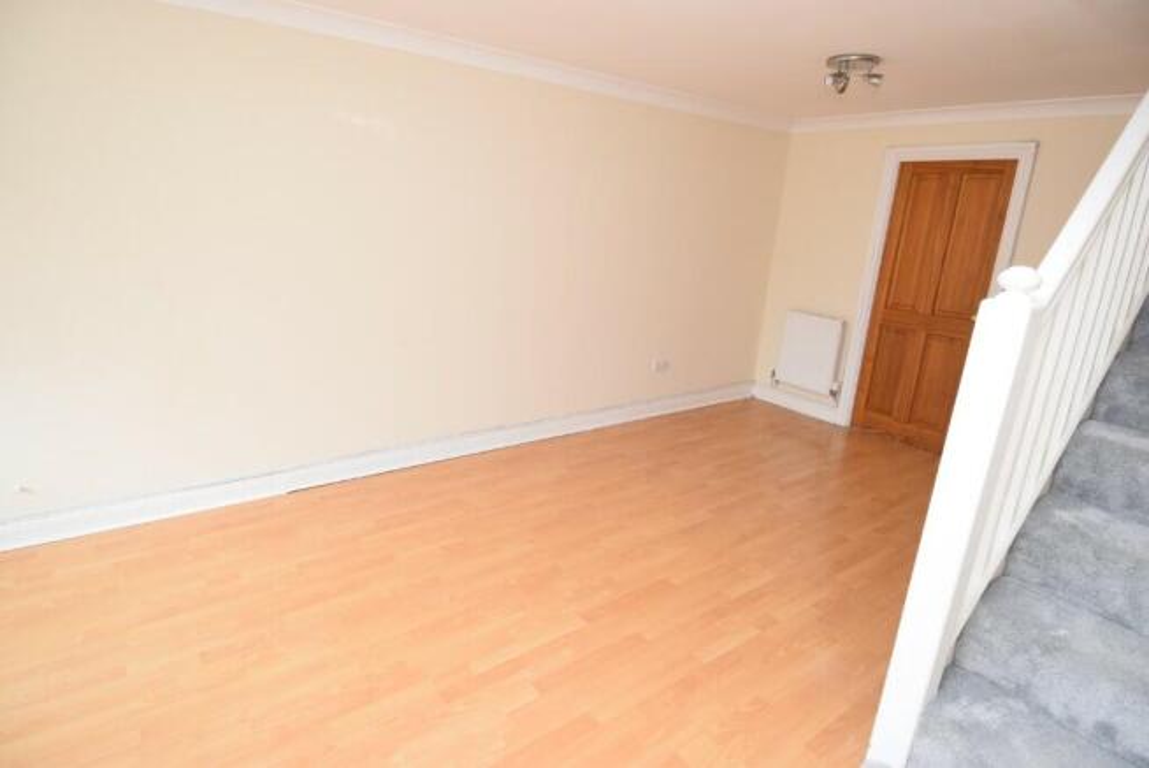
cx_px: 574
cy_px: 384
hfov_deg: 90.0
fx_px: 575
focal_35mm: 18
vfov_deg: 67.5
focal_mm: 12
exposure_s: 1/125
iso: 800
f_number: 5.6
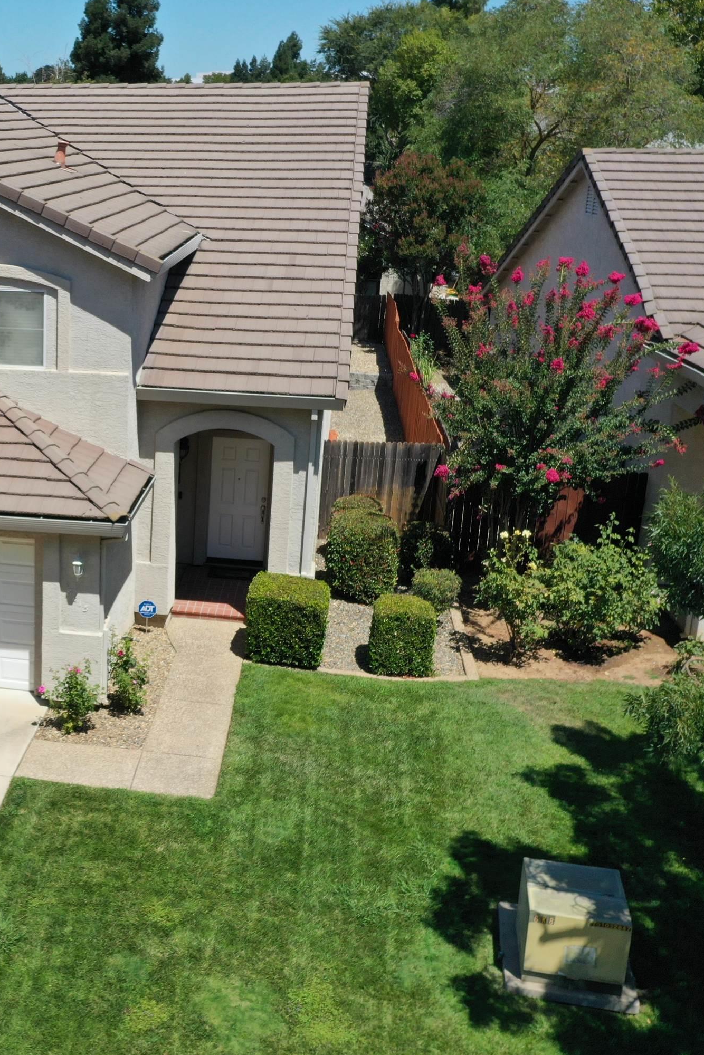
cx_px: 18
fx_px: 1261
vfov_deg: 45.4
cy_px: 526
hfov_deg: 29.4
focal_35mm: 43
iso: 100
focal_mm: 10.26
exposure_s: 1/500
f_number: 6.3
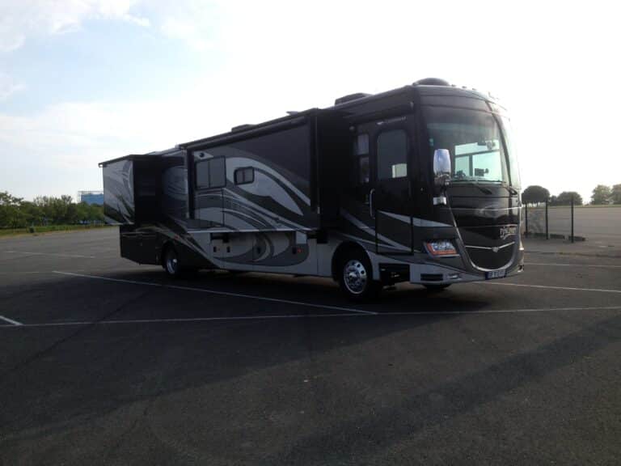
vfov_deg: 40.7
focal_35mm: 35
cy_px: 233
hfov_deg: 52.6
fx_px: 628
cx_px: 310
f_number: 2.4
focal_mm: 4.28
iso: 50
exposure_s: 1/1493
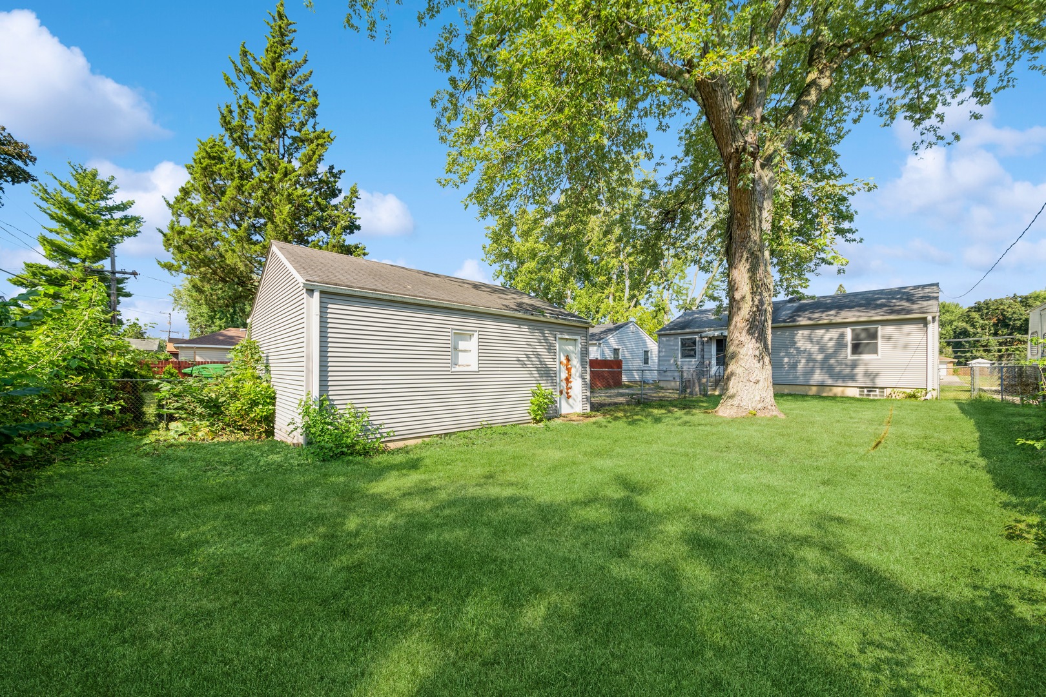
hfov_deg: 112.6
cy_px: 348
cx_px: 523
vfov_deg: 90.0
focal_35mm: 12
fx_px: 349
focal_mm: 12
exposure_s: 1/60
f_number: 10
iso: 100
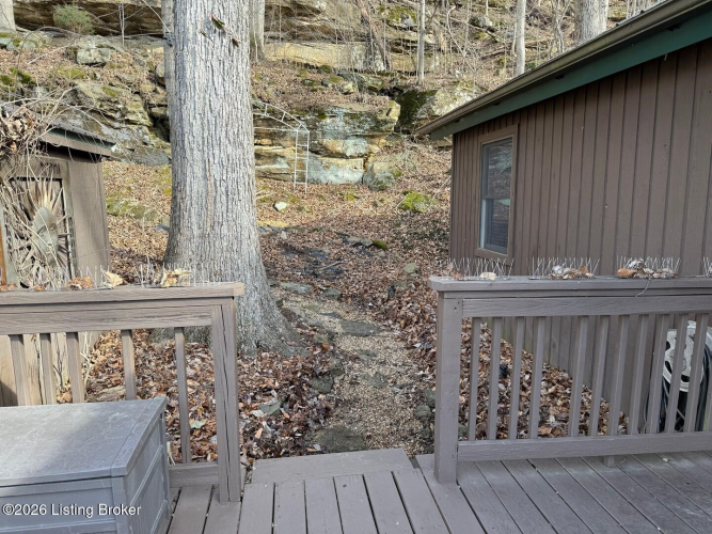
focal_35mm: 24
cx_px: 356
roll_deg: +0.0
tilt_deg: -7.3
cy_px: 267
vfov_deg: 56.8
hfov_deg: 71.6
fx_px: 494
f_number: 1.78
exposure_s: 1/459
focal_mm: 6.76
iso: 80
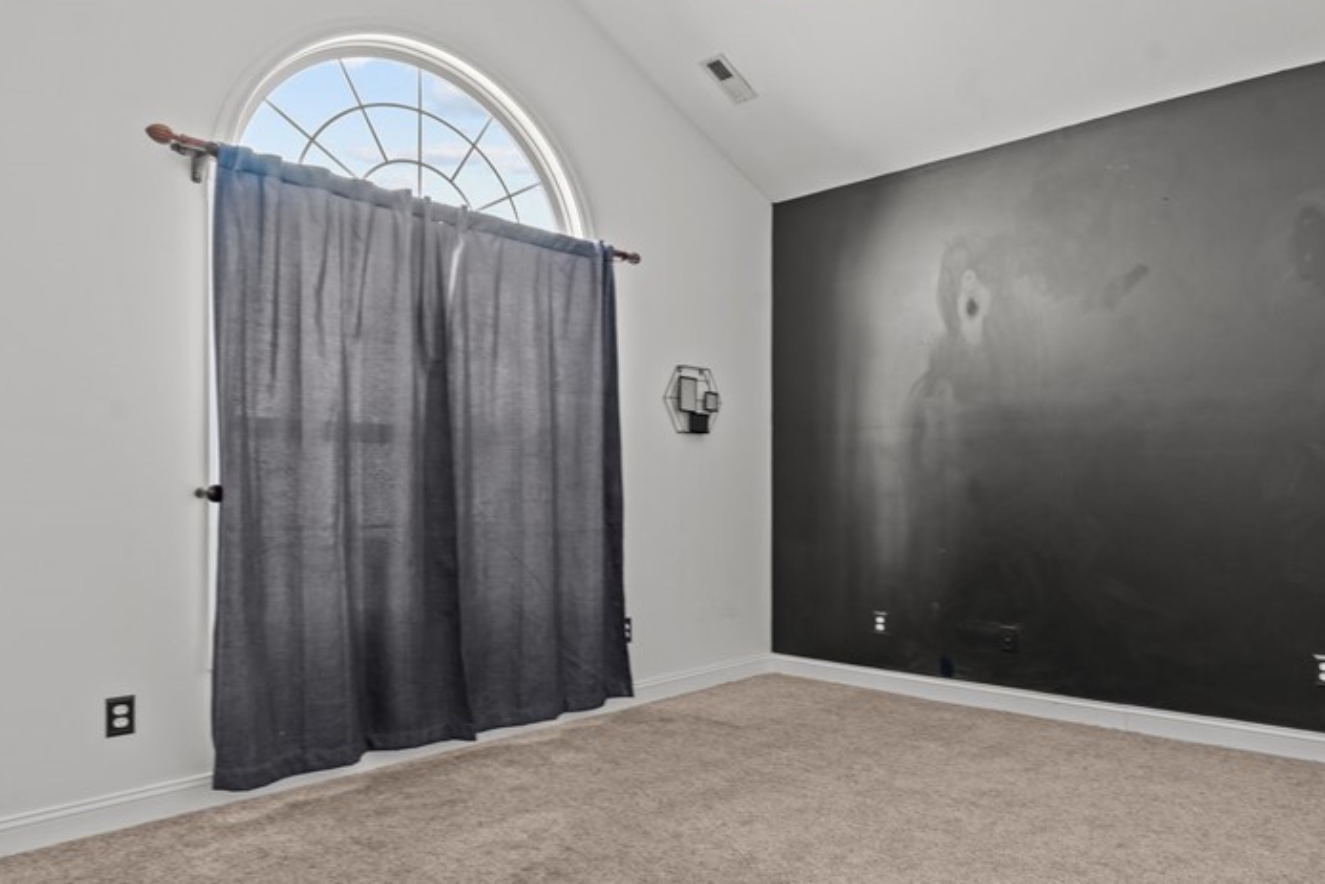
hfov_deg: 71.2
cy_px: 486
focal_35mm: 25
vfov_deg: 51.2
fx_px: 920
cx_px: 749
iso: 320
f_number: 8
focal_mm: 16
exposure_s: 2.5
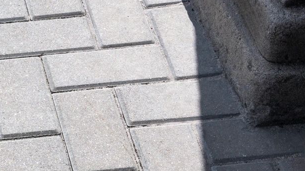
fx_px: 1277
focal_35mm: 158
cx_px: -65
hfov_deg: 13.2
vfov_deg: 7.7
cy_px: 64
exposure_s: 1/640
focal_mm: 36
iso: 500
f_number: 11
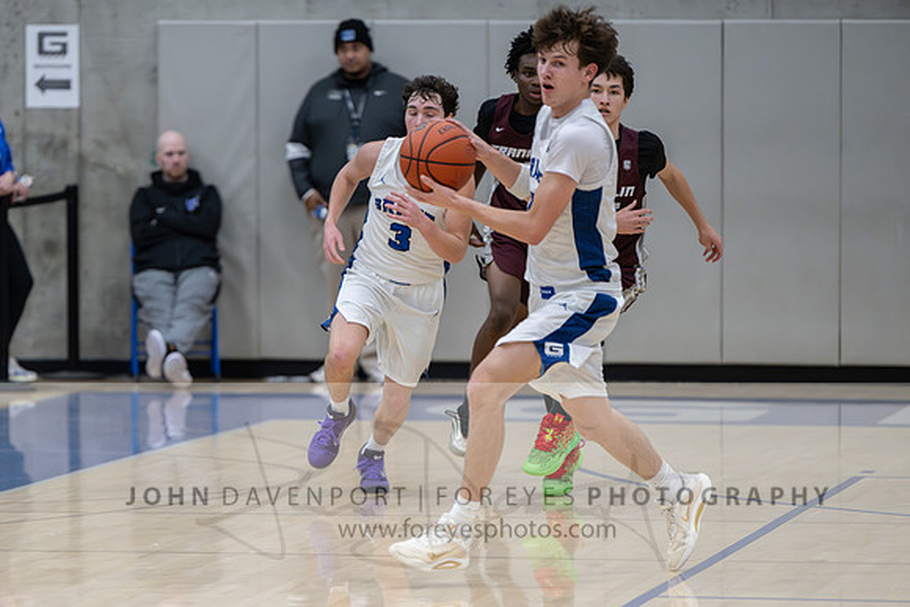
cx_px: 332
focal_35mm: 254
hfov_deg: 8.1
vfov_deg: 5.4
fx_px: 6419
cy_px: 385
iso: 5600
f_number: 2.8
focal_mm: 200
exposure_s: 1/1000
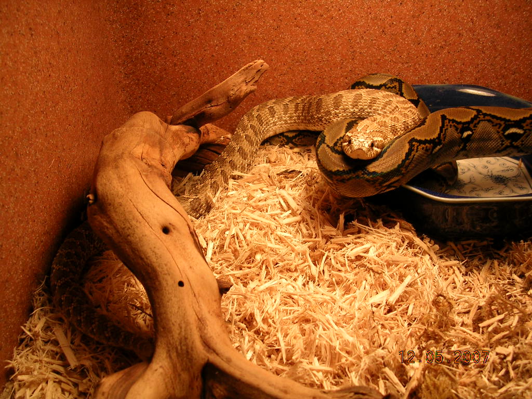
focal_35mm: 38
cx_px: 266
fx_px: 584
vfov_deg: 37.7
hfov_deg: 49.0
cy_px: 200
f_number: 2.8
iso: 50
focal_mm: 5.8
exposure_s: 1/41
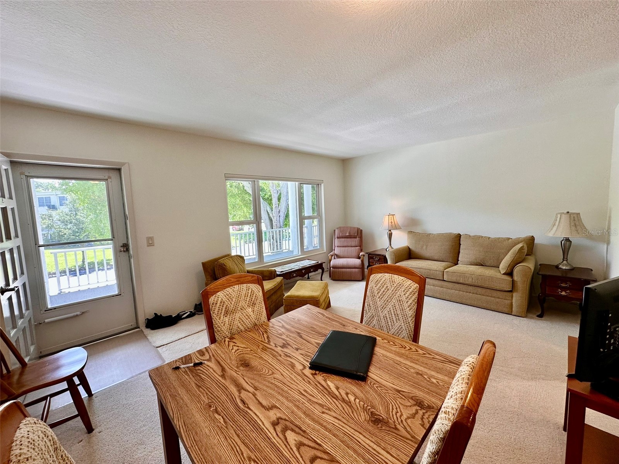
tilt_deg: -5.5
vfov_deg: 85.7
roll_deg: +1.5
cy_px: 232
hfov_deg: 102.1
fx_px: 250
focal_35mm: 14
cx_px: 310
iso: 100
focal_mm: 2.22
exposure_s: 1/120
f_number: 2.2
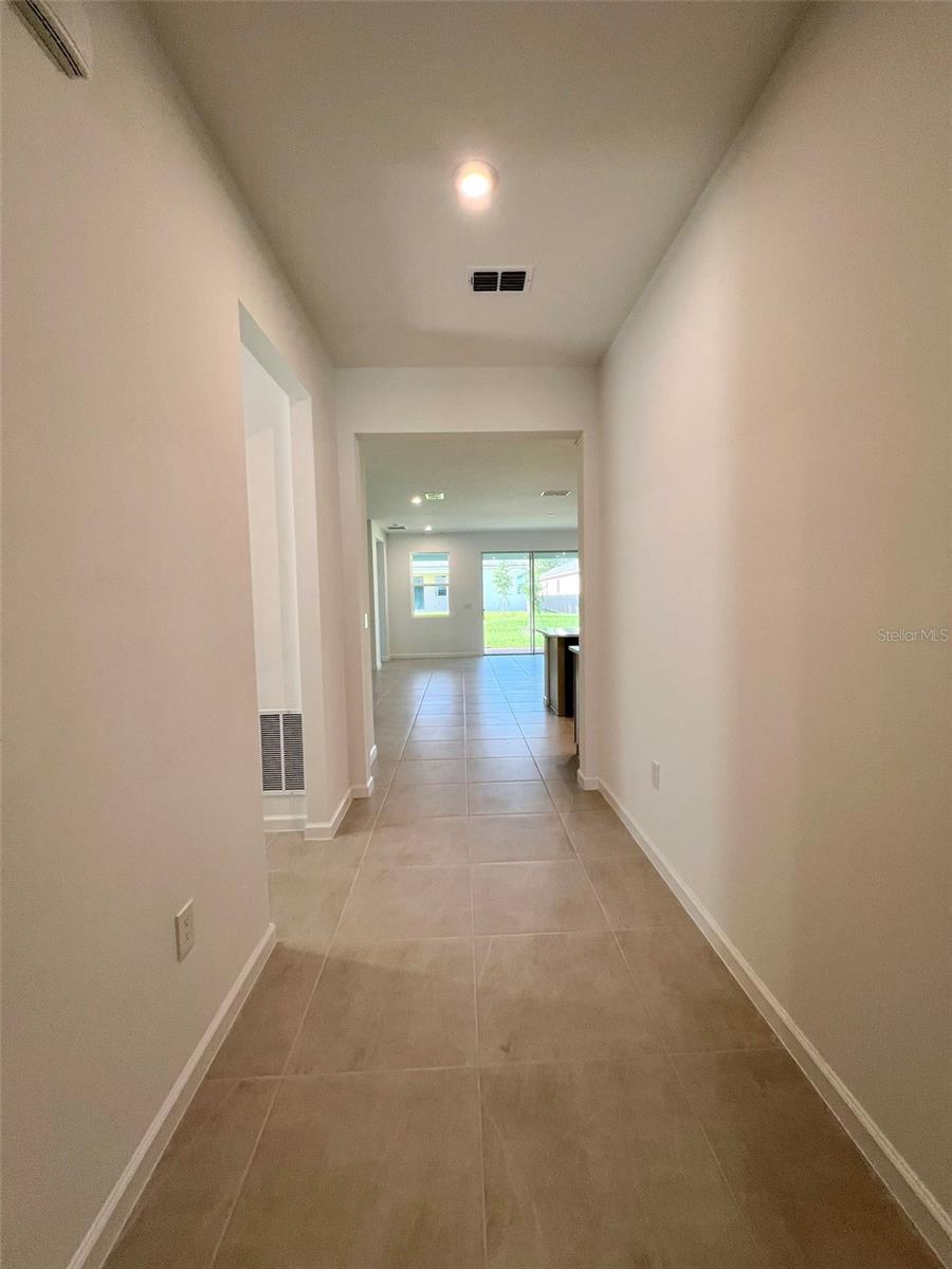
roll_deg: +1.3
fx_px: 477
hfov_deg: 89.9
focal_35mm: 13
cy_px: 634
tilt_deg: -3.1
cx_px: 476
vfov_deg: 106.2
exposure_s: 1/120
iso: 80
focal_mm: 1.57
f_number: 1.8
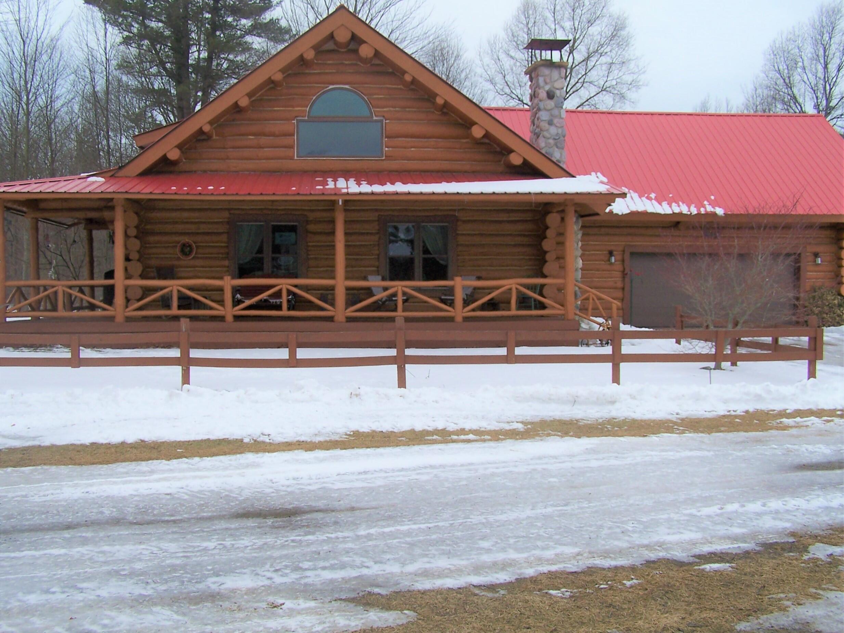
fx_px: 926
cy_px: 316
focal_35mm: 38
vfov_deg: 37.7
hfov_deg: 49.0
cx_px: 422
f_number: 4
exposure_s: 1/800
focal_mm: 6.3
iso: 80
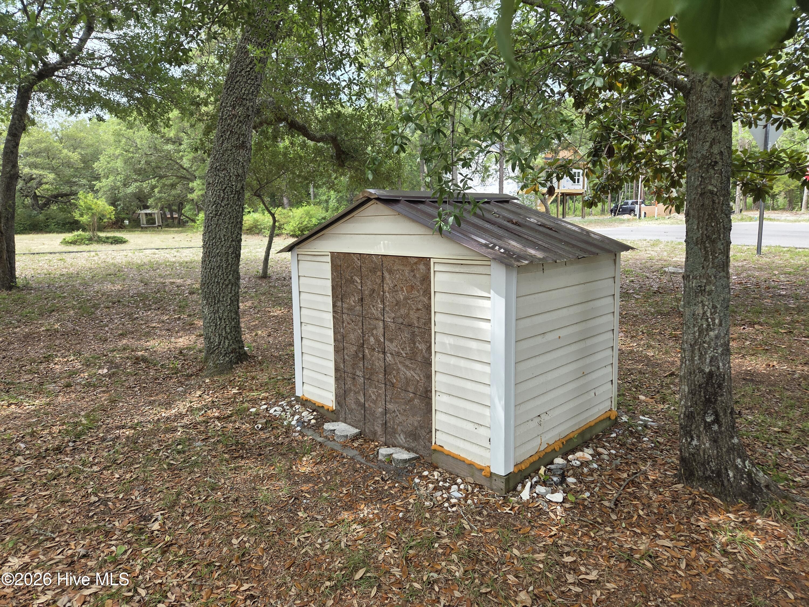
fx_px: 538
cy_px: 304
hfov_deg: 73.9
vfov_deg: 58.9
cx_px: 404
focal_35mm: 23
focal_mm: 5.4
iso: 80
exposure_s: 1/976
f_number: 1.8
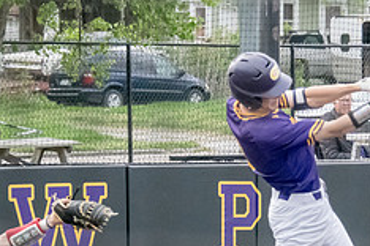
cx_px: 316
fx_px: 3052
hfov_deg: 6.9
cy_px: 177
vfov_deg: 4.6
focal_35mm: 297
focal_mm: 80
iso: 5000
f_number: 5
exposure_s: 1/2500
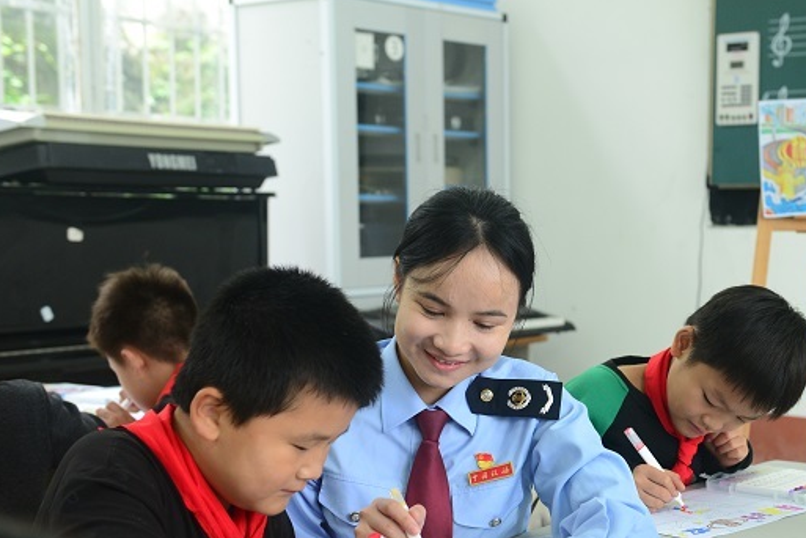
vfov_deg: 21.5
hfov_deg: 31.6
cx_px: 558
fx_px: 1410
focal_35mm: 63
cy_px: 366
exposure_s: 1/80
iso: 800
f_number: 3.5
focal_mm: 38
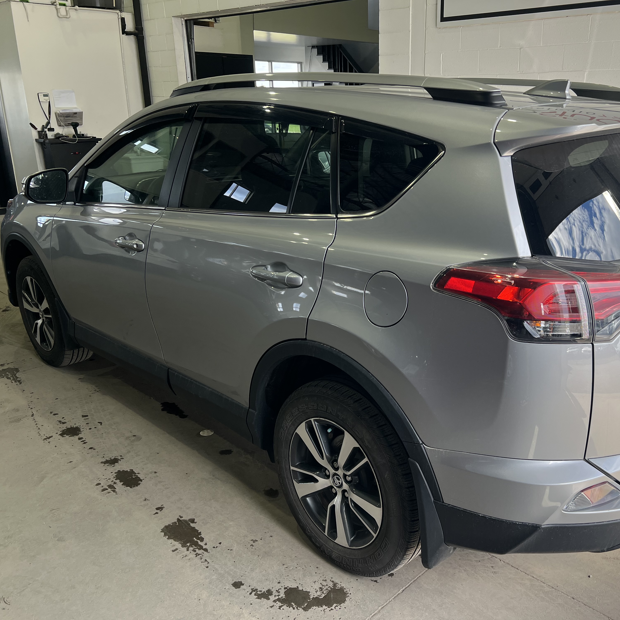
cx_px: 384
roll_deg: -0.8
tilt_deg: -17.9
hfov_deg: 52.0
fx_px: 628
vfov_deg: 52.5
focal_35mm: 31
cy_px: 313
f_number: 1.5
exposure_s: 1/422
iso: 50
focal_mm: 5.7
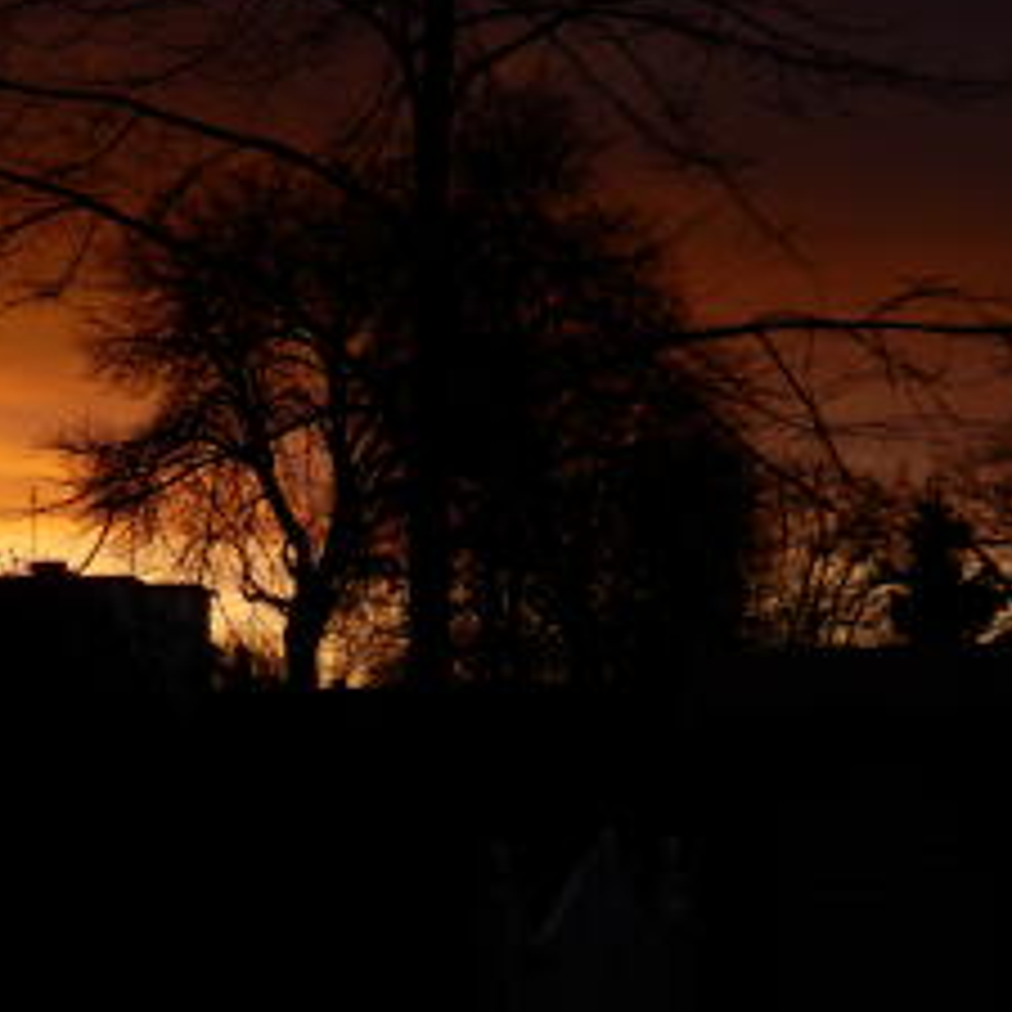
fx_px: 2811
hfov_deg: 20.1
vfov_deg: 20.4
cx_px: 166
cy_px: 540
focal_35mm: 85
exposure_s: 1/250
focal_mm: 9.8
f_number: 4.1
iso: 80
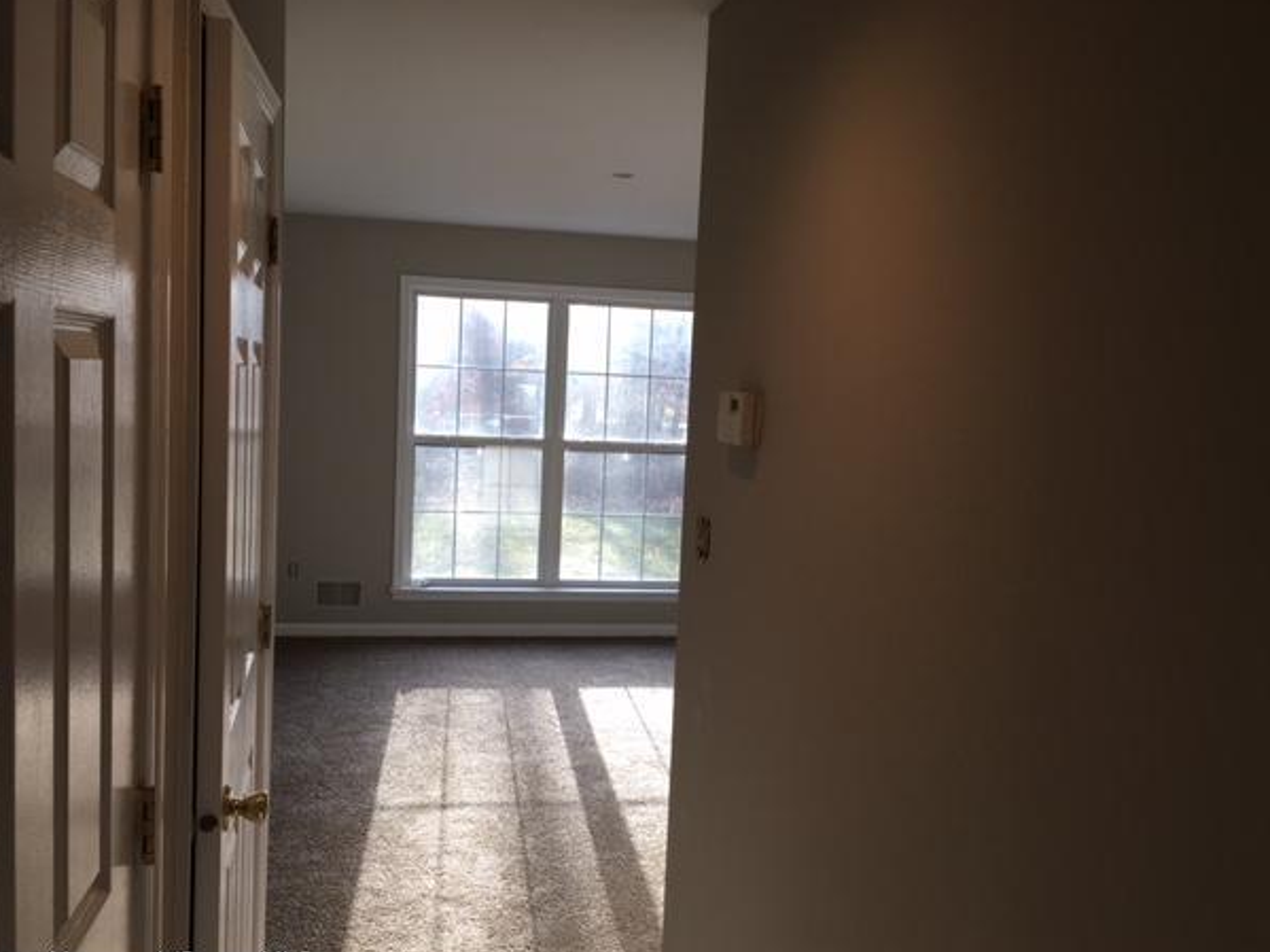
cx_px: 630
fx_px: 1137
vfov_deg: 45.4
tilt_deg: -4.6
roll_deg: -2.8
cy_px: 496
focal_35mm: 31
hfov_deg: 58.4
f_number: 2.2
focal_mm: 4.15
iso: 40
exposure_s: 1/120
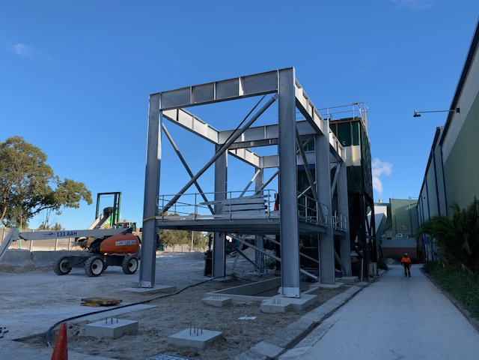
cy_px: 180
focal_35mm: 26
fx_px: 360
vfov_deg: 53.1
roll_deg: -0.3
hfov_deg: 67.3
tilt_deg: +11.8
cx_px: 240
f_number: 1.8
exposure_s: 1/1032
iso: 25
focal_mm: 4.25
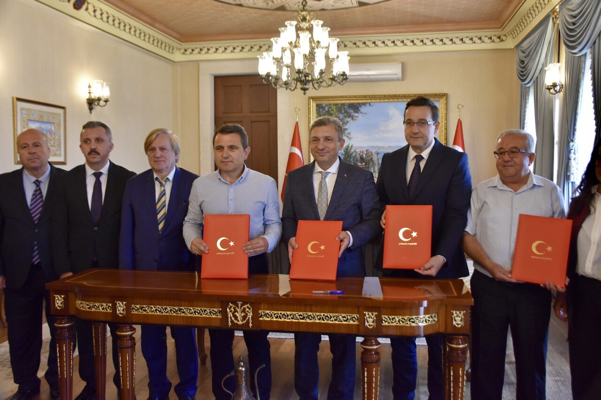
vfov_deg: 40.0
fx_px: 551
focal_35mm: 33
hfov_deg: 57.2
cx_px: 300
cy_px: 200
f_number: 4
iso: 1100
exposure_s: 1/60
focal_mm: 22
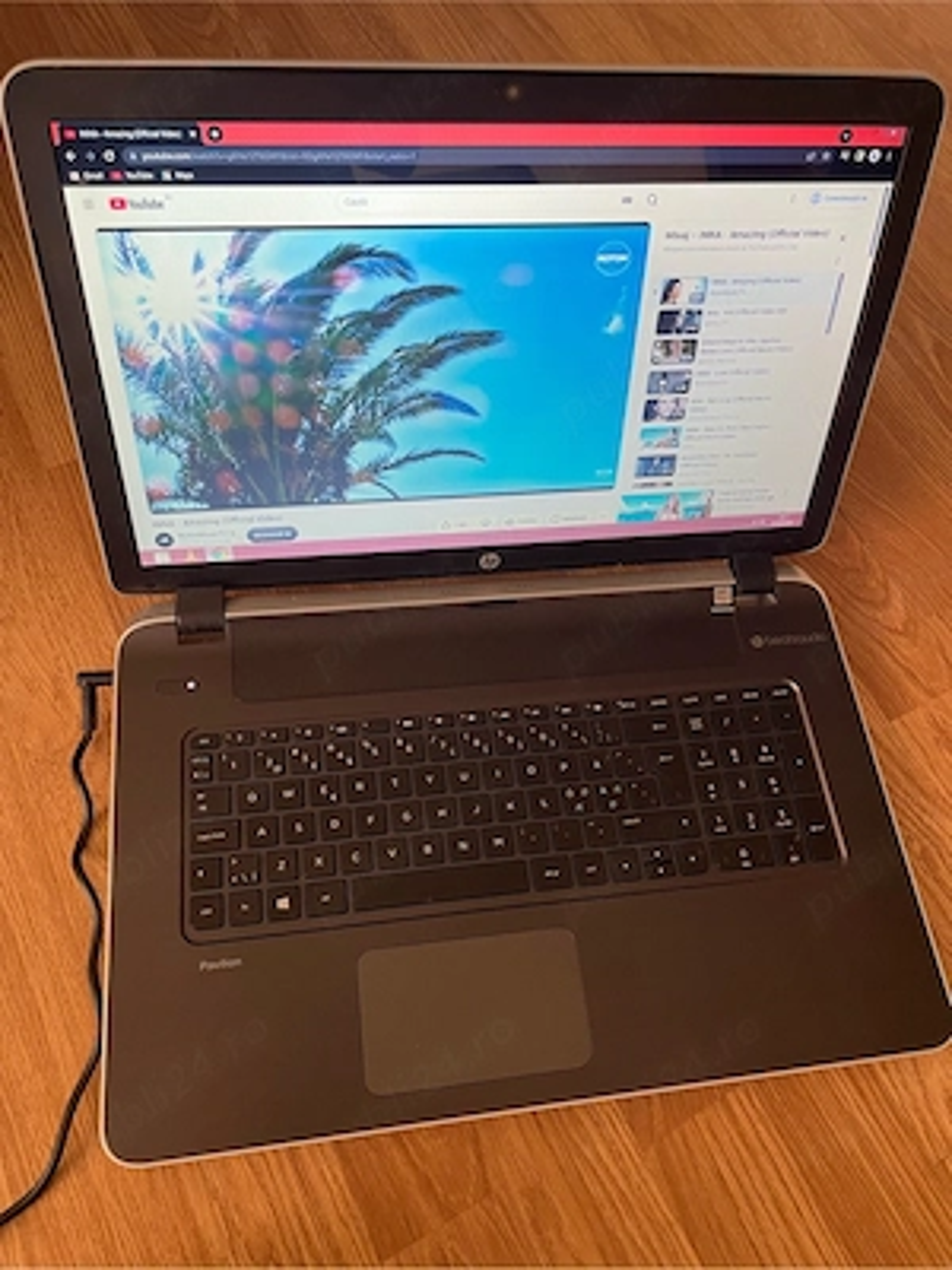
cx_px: 476
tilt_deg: -64.2
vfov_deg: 67.3
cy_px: 635
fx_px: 953
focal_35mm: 26
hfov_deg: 53.1
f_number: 1.6
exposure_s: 1/67
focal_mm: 4.2
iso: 125
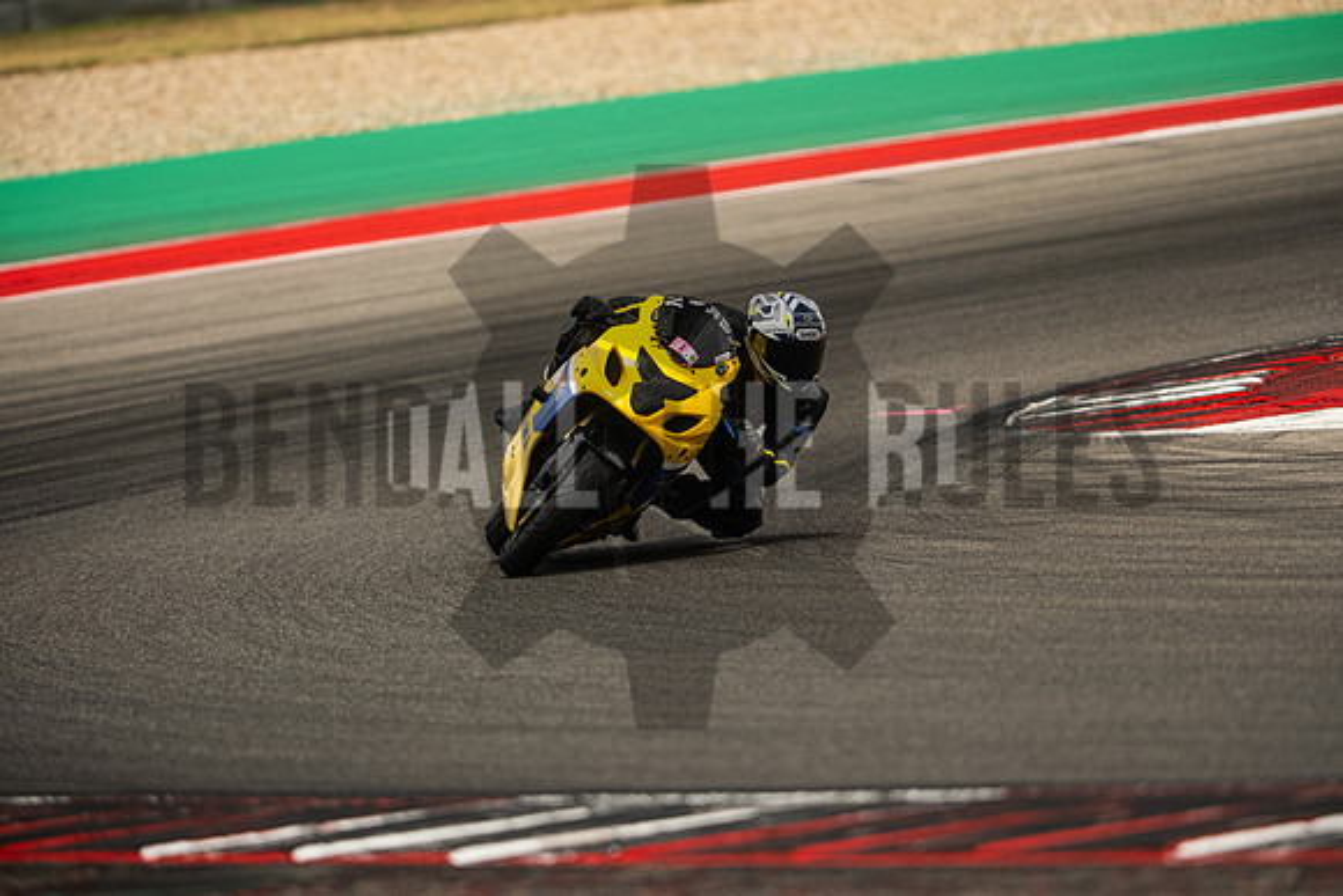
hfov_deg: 4.9
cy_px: 448
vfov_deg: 3.3
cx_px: 672
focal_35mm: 420
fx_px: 15671
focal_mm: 280
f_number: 2.8
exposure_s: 1/4000
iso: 500
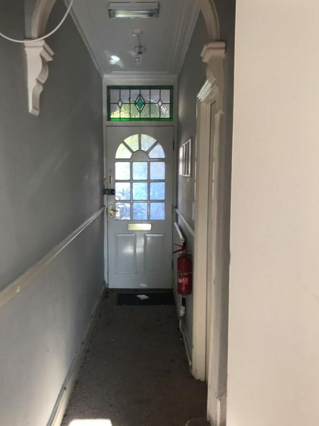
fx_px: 405
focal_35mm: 33
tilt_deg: -4.3
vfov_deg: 55.3
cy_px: 219
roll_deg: +1.0
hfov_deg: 42.9
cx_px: 139
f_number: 1.8
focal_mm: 3.99
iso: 25
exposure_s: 1/50
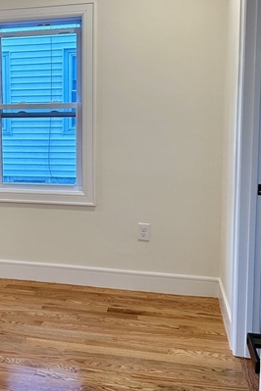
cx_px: -4
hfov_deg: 26.5
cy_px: 149
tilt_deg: -5.0
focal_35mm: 48
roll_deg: +1.0
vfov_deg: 40.9
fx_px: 522
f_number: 1.78
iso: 250
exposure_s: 1/120
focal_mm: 6.86
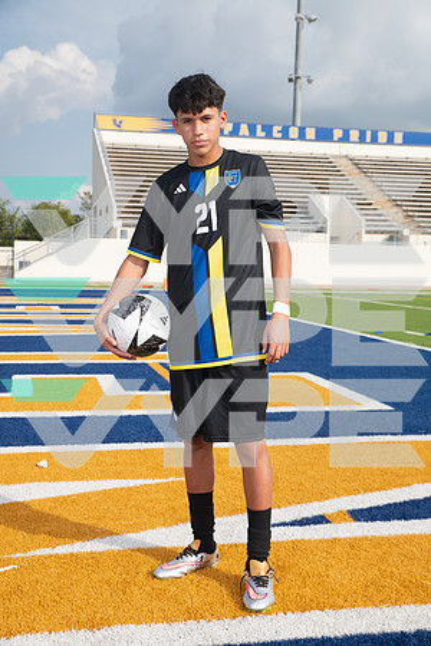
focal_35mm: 48
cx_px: 216
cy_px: 323
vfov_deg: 41.1
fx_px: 862
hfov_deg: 28.1
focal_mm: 48
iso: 100
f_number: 7.1
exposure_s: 1/400
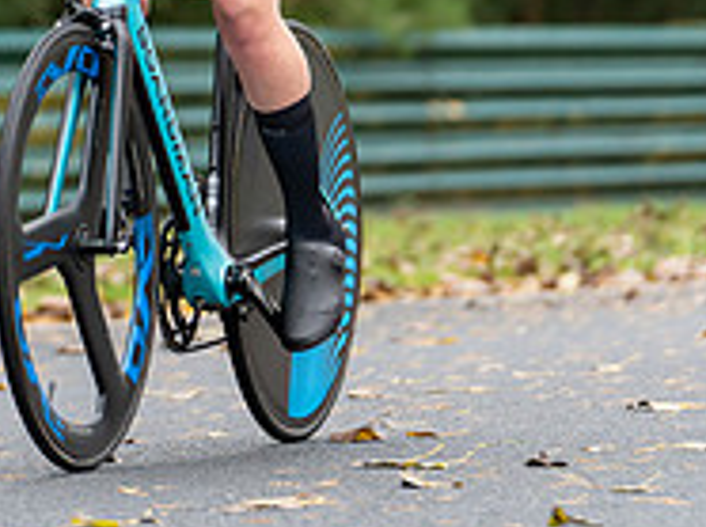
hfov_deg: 4.9
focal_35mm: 405
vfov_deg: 3.7
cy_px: -169
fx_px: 8249
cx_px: 65
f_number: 2.8
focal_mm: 135
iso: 1000
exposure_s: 1/1000
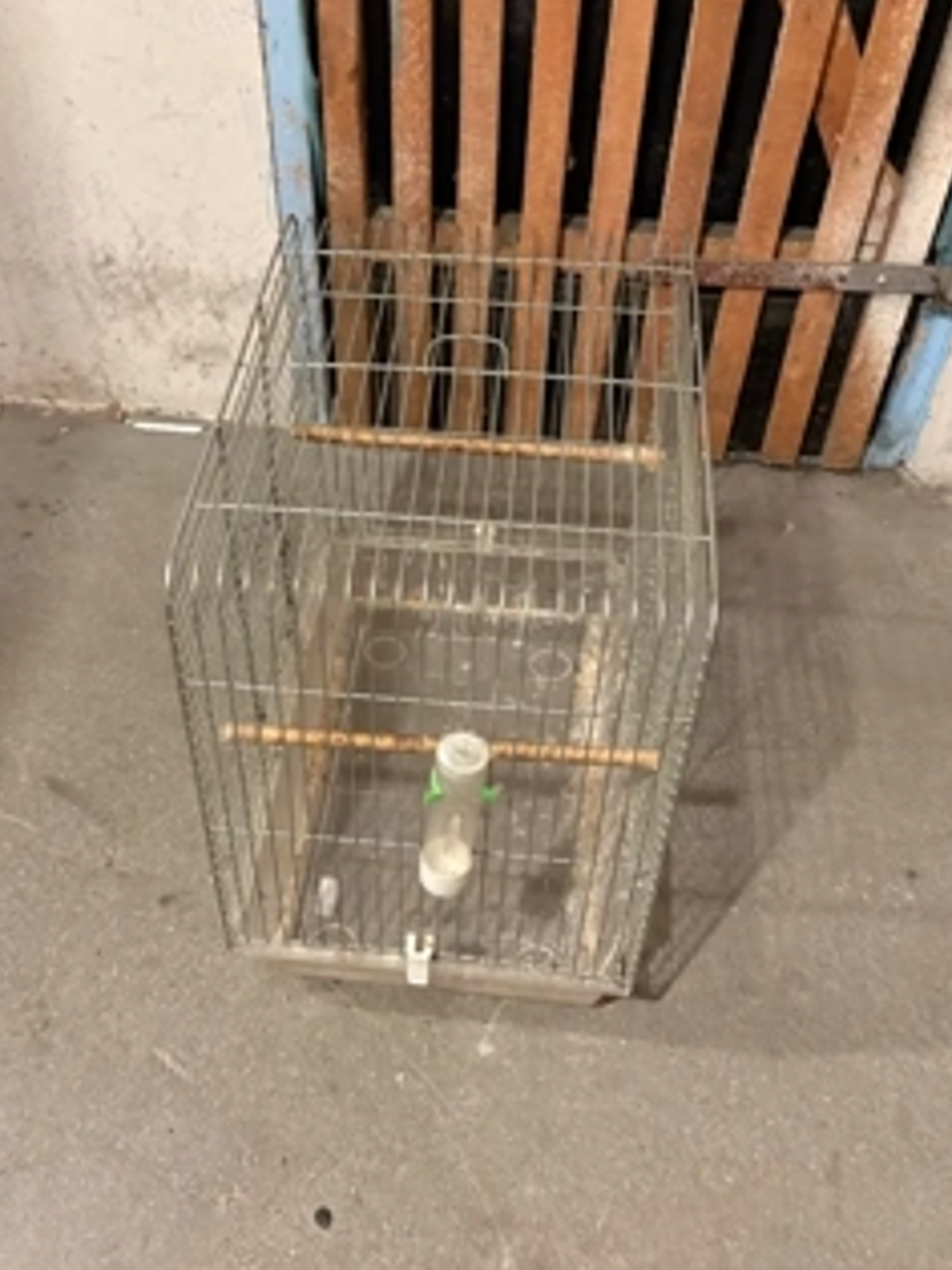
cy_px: 617
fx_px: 1211
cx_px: 391
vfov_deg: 55.4
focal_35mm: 33
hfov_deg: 42.8
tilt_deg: -46.9
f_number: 1.6
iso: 500
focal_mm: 5.96
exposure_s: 1/33
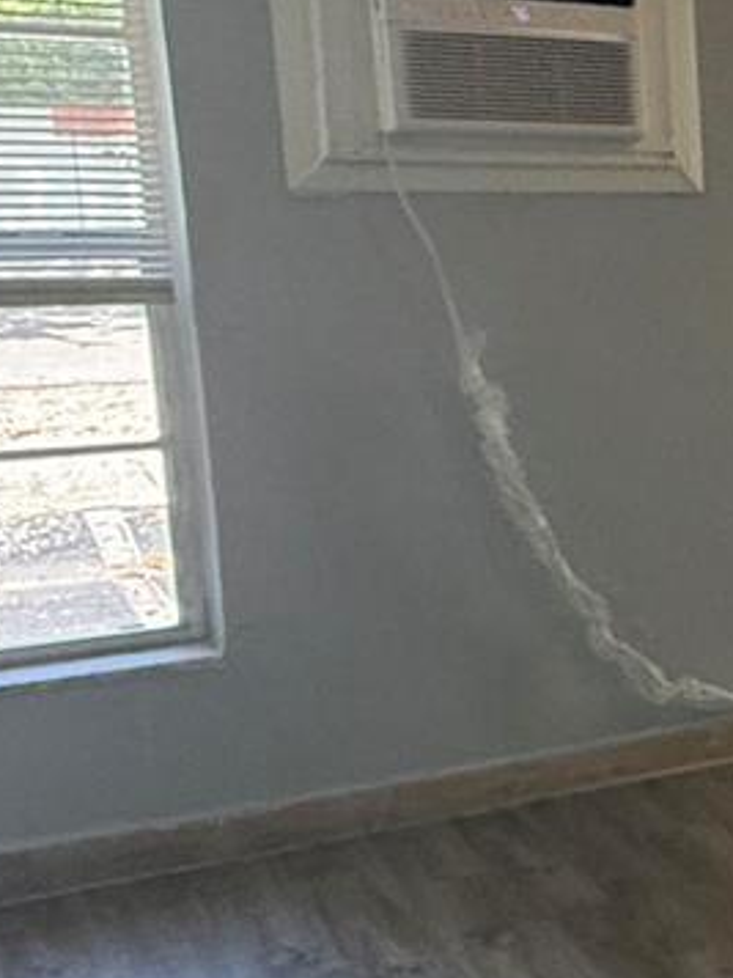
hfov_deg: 17.9
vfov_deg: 30.7
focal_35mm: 63
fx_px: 1779
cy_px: 503
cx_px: 1364
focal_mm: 2.22
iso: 250
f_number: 2.2
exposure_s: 1/99
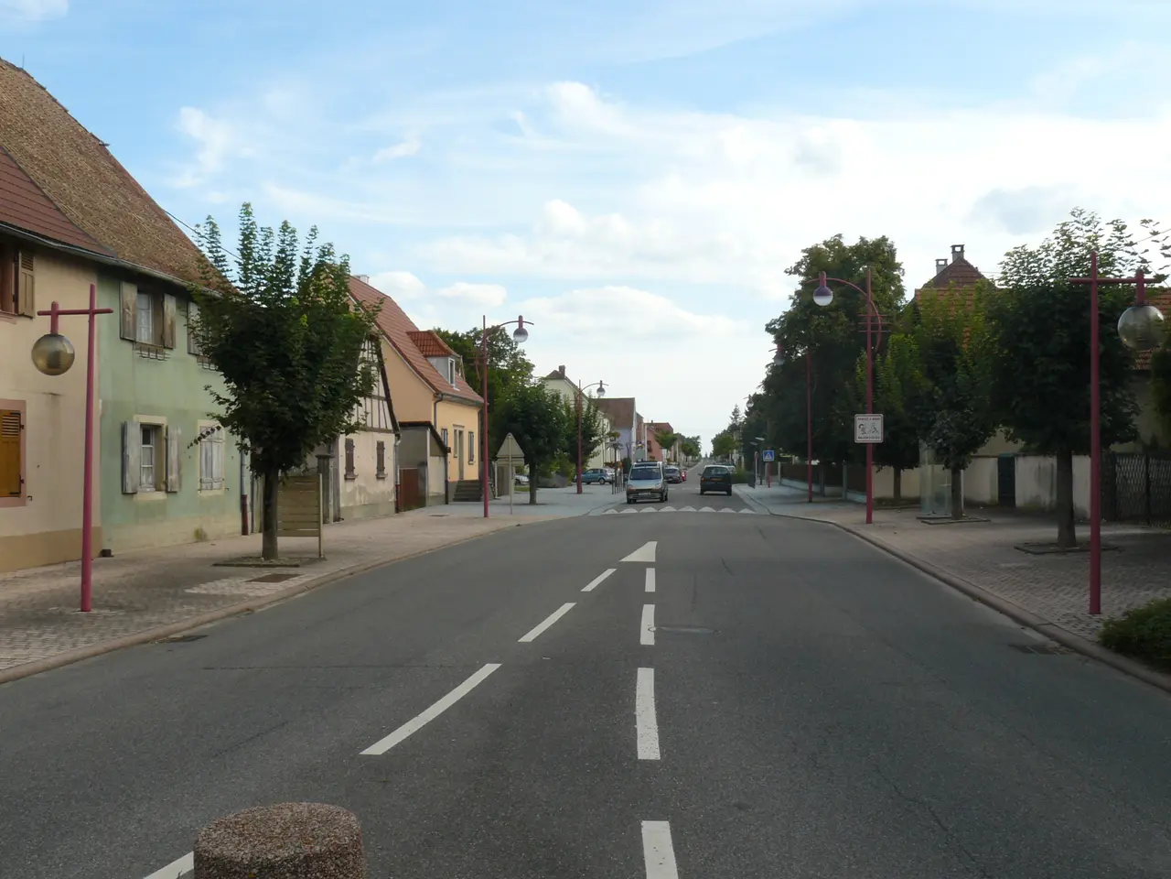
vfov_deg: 39.7
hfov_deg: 51.4
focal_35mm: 36
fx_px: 1218
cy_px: 440
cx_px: 586
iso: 100
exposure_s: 1/125
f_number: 8
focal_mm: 6
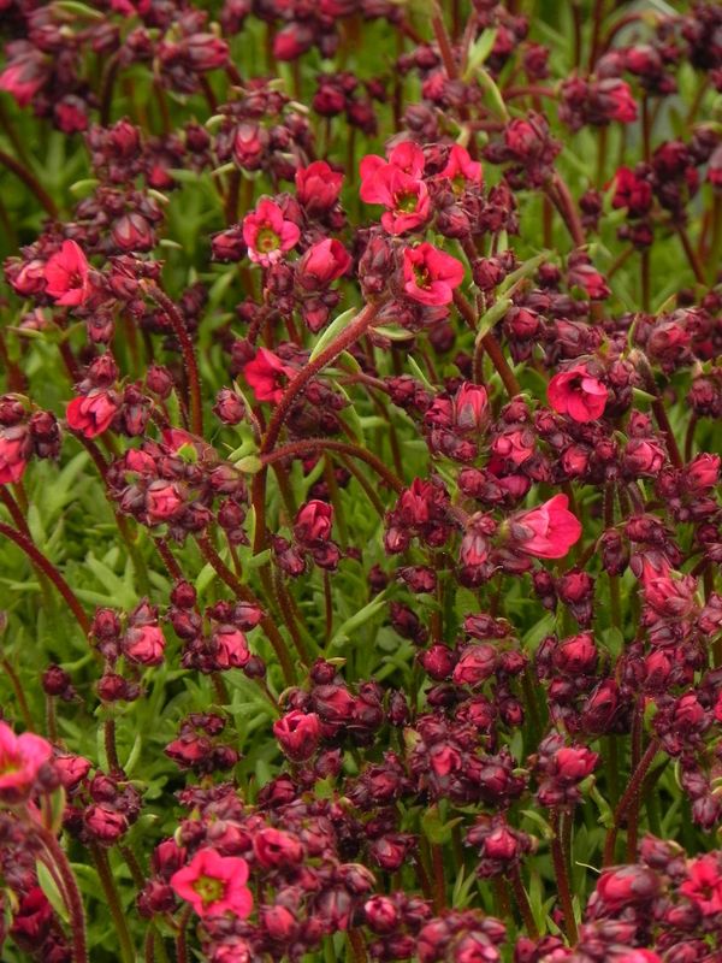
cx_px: 361
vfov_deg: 4.7
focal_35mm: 425
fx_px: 11819
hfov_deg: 3.5
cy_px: 482
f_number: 5
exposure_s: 1/160
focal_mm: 75.7
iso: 160
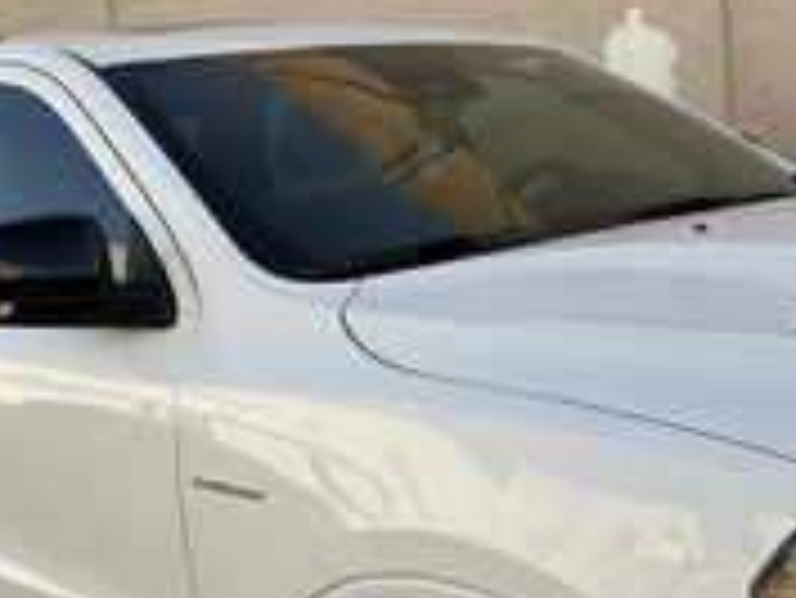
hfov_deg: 31.1
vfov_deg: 23.6
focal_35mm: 62
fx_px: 1427
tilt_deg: -8.4
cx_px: 474
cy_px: 384
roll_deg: +5.1
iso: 80
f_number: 1.78
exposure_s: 1/1779
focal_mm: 6.86
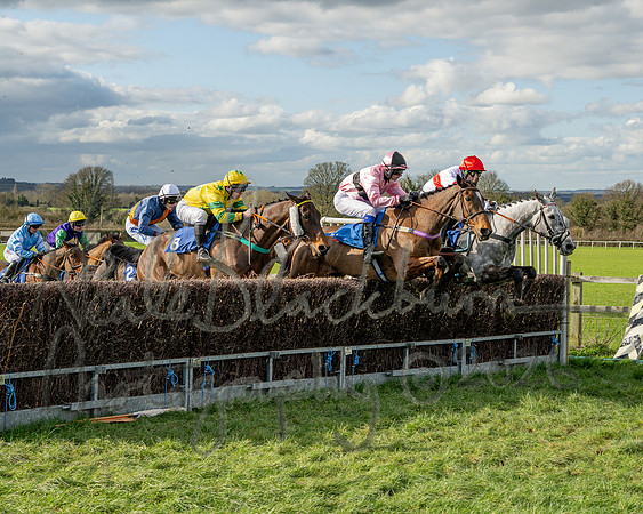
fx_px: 1436
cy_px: 231
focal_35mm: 75
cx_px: 269
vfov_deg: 20.3
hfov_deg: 25.2
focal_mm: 38
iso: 200
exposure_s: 1/1250
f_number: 4
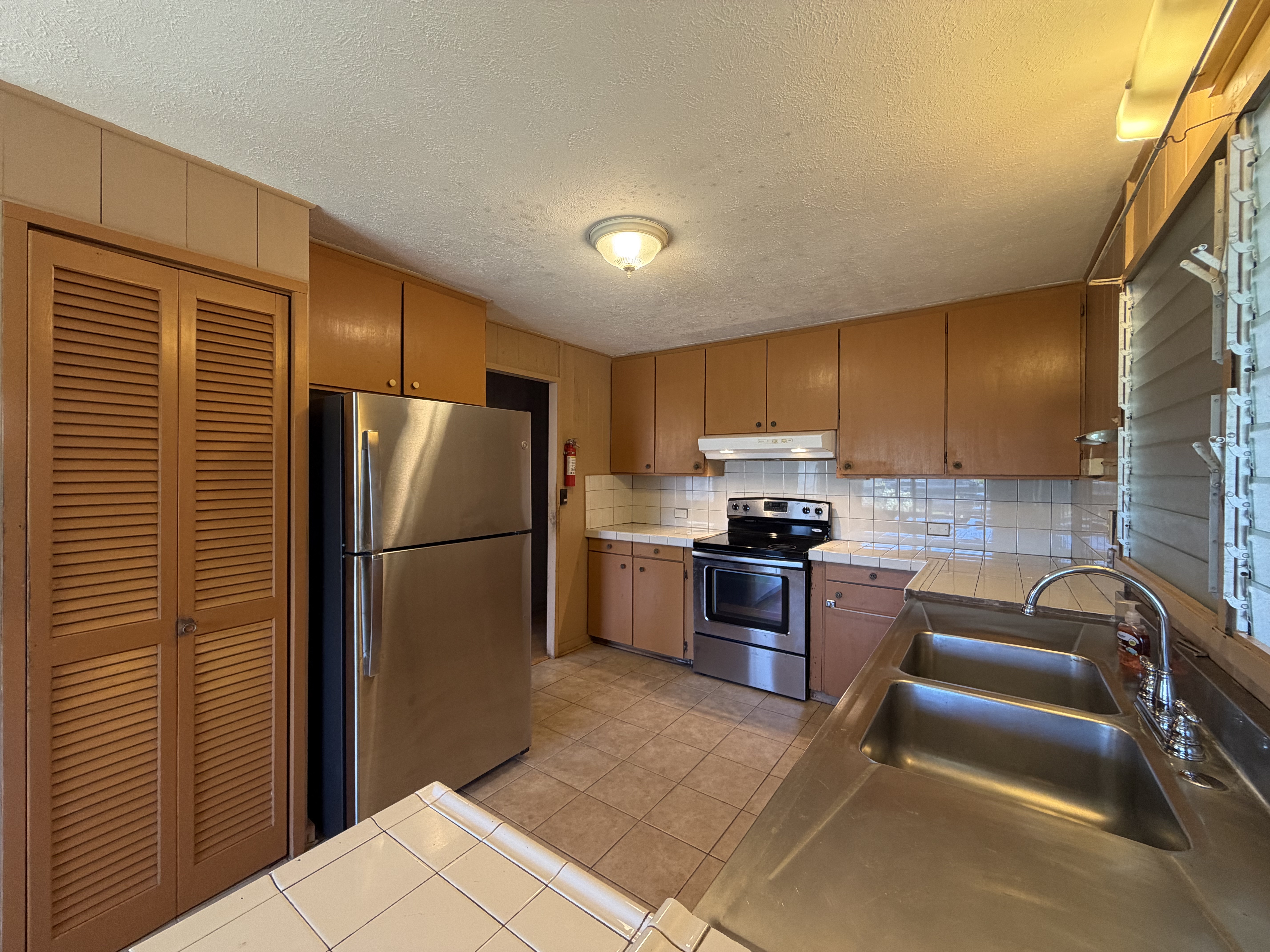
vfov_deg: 85.7
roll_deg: +0.2
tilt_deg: +0.0
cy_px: 476
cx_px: 635
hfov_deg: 102.1
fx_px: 514
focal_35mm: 14
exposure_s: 1/60
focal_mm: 2.22
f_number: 2.2
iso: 200
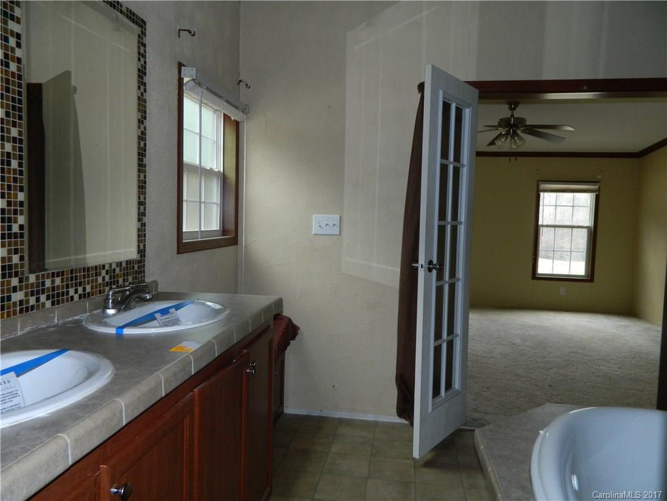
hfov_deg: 69.4
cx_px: 334
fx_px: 482
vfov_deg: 54.9
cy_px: 250
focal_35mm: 25
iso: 200
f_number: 3.1
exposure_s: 1/30
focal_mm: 4.5
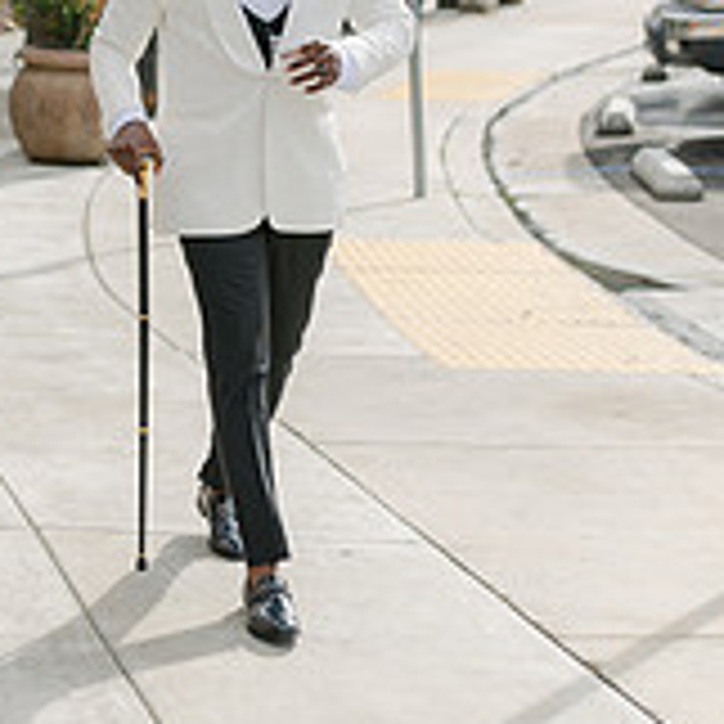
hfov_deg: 15.1
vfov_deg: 16.2
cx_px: -346
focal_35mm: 107
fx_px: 2532
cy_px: 142
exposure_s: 1/4000
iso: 100
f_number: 2
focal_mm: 35
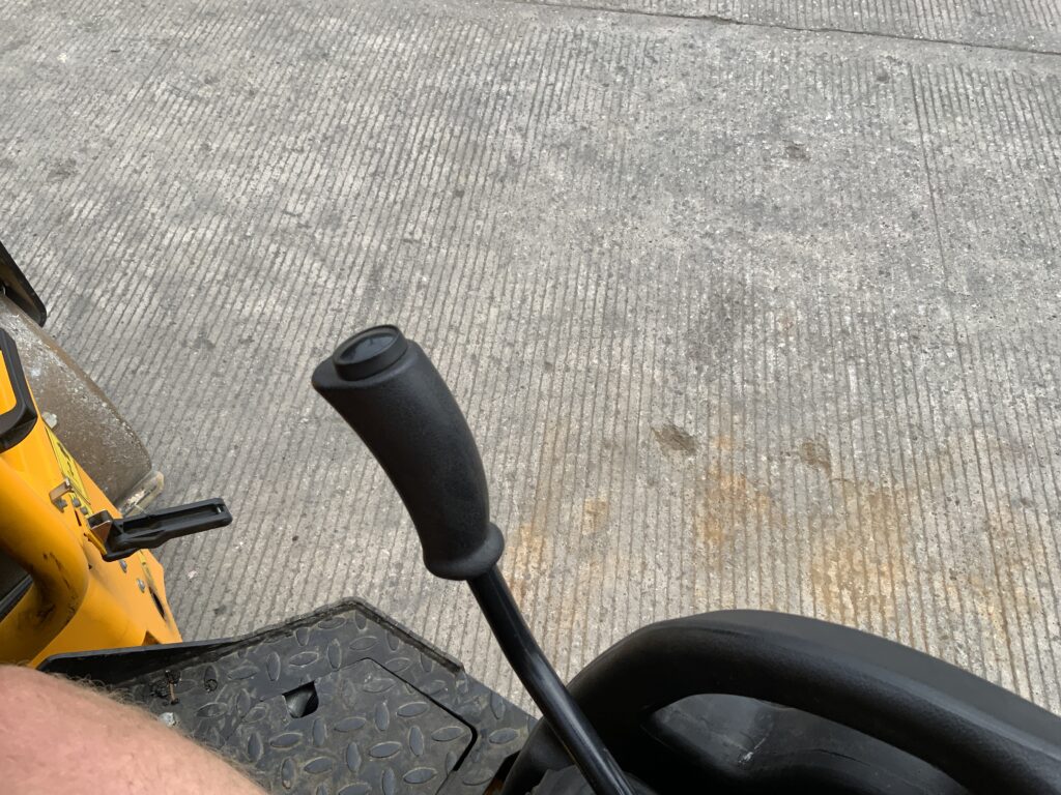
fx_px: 889
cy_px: 398
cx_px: 530
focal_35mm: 29
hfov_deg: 61.7
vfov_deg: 48.2
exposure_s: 1/1311
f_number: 1.8
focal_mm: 3
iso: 16
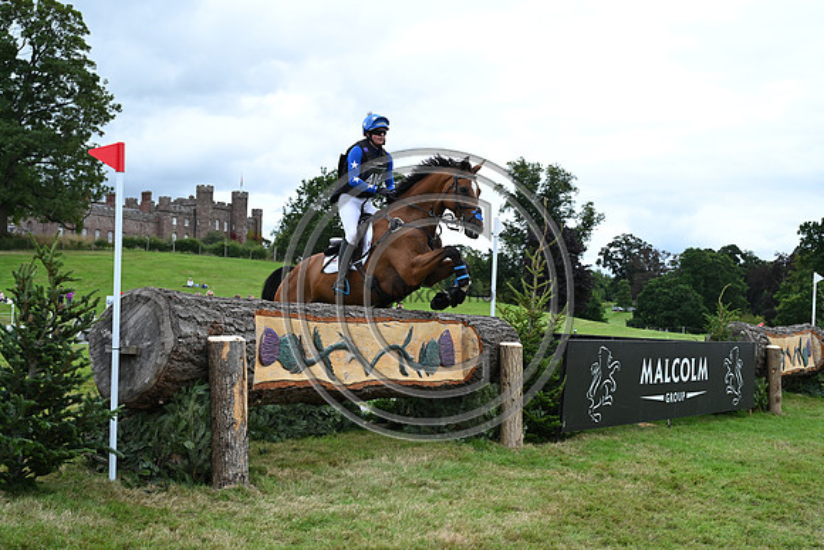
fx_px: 1145
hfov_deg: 39.6
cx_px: 412
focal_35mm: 50
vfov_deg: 27.0
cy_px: 275
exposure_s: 1/1250
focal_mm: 50
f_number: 5.6
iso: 720
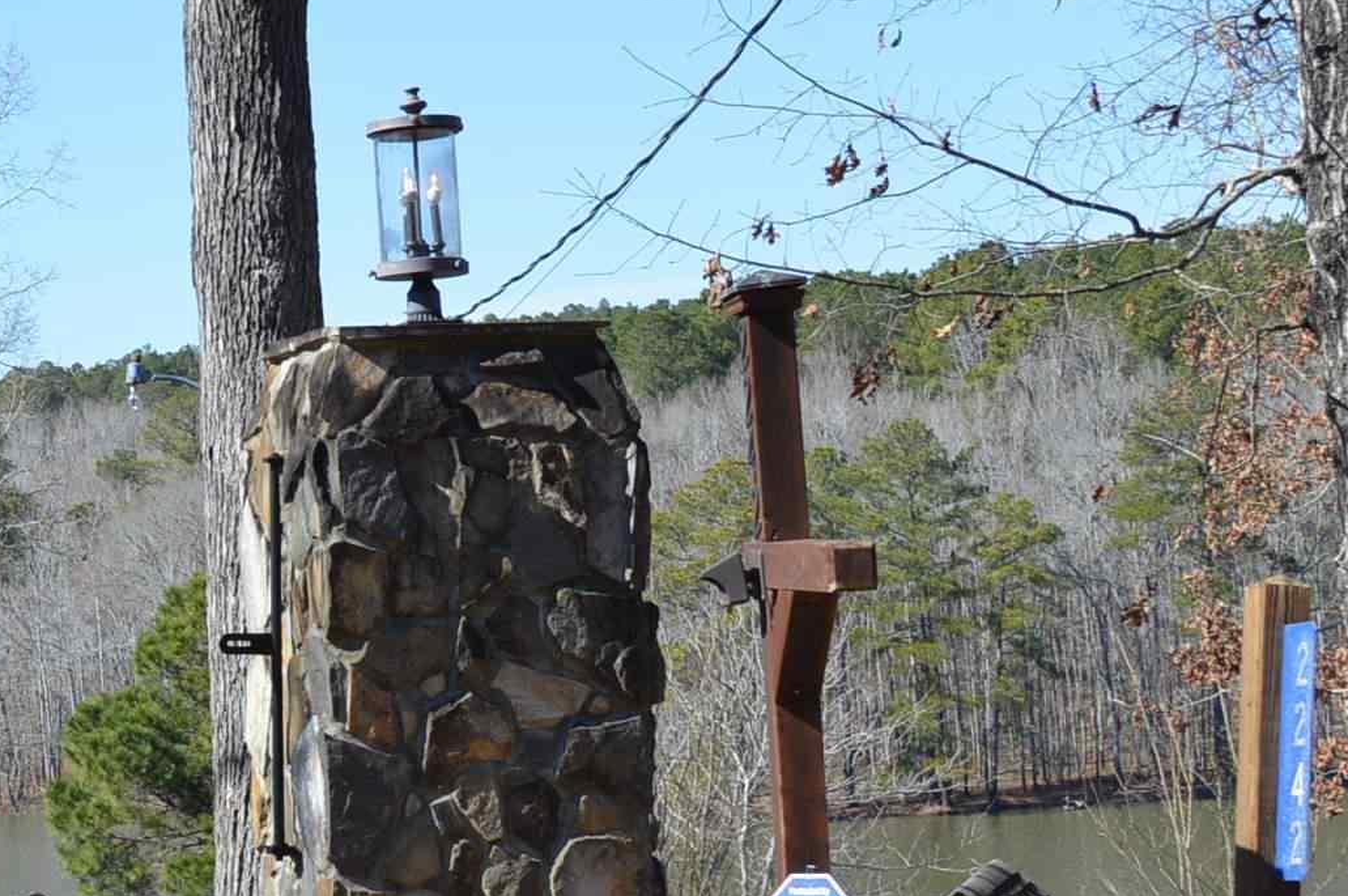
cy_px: 492
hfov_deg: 17.5
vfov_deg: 12.5
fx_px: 4094
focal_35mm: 109
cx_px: -409
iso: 100
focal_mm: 25
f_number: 8
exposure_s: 1/250
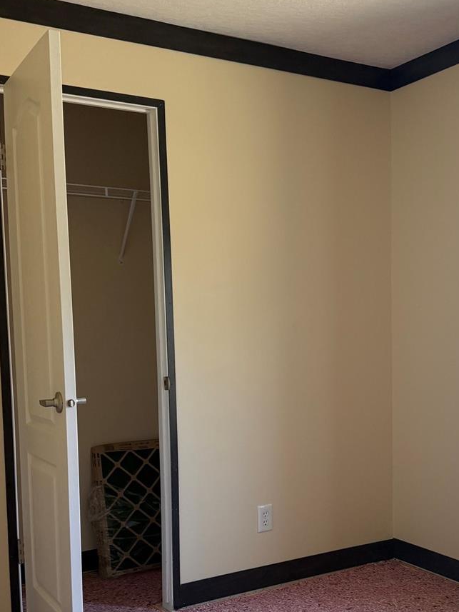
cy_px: 384
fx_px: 760
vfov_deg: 43.5
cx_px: 296
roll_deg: +1.7
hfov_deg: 33.4
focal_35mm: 43
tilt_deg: -4.1
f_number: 1.78
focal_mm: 6.76
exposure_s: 1/106
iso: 200
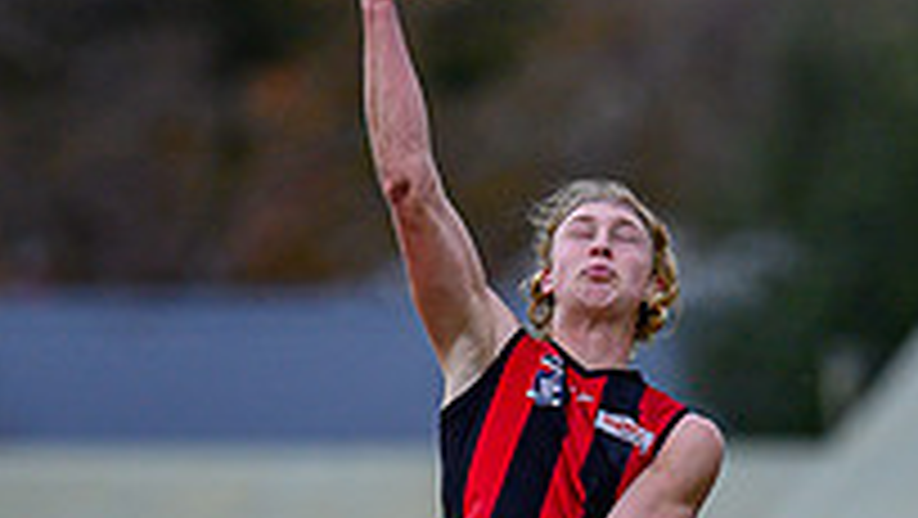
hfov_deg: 1.1
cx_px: 583
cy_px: 824
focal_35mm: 1994
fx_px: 48563
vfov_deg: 0.6
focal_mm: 500
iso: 1000
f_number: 4
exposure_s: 1/1250
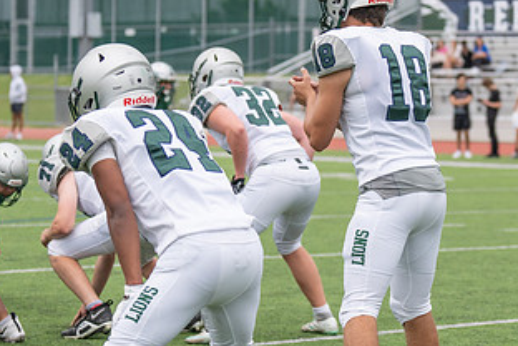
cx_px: 358
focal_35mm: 175
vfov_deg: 7.8
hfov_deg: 11.7
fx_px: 2518
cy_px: 193
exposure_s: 1/1250
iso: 250
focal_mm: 70
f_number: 2.8
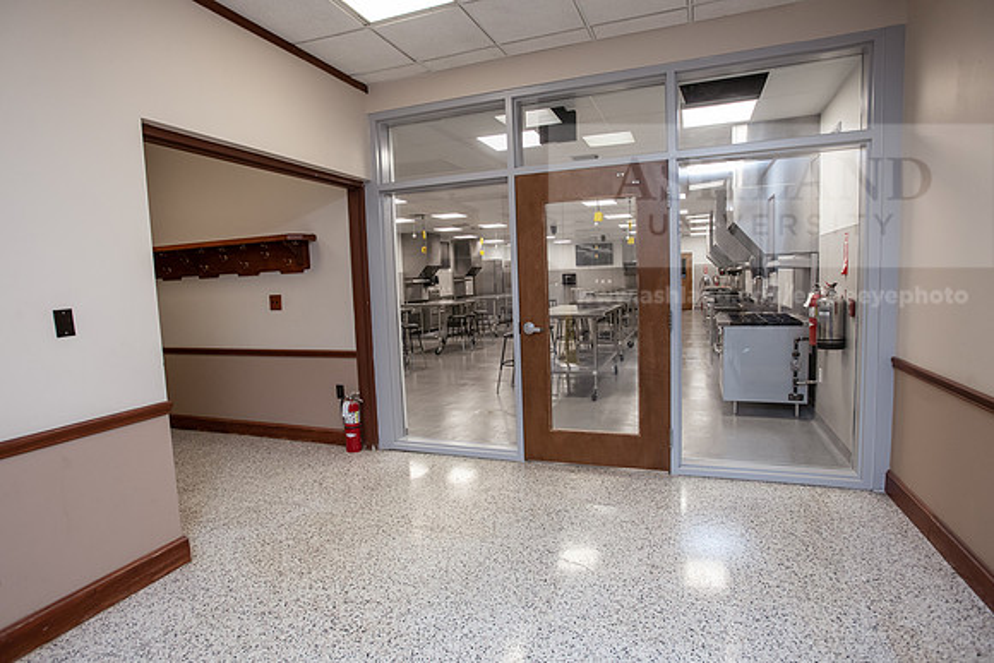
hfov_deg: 86.9
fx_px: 525
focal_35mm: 19
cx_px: 497
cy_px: 332
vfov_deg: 64.6
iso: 1000
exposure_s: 1/100
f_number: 5.6
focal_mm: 19
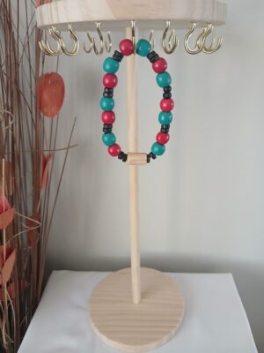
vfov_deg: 65.3
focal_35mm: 27
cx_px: 132
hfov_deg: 51.4
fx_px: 275
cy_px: 176
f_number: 1.8
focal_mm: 3.98
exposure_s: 1/33.3
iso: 200
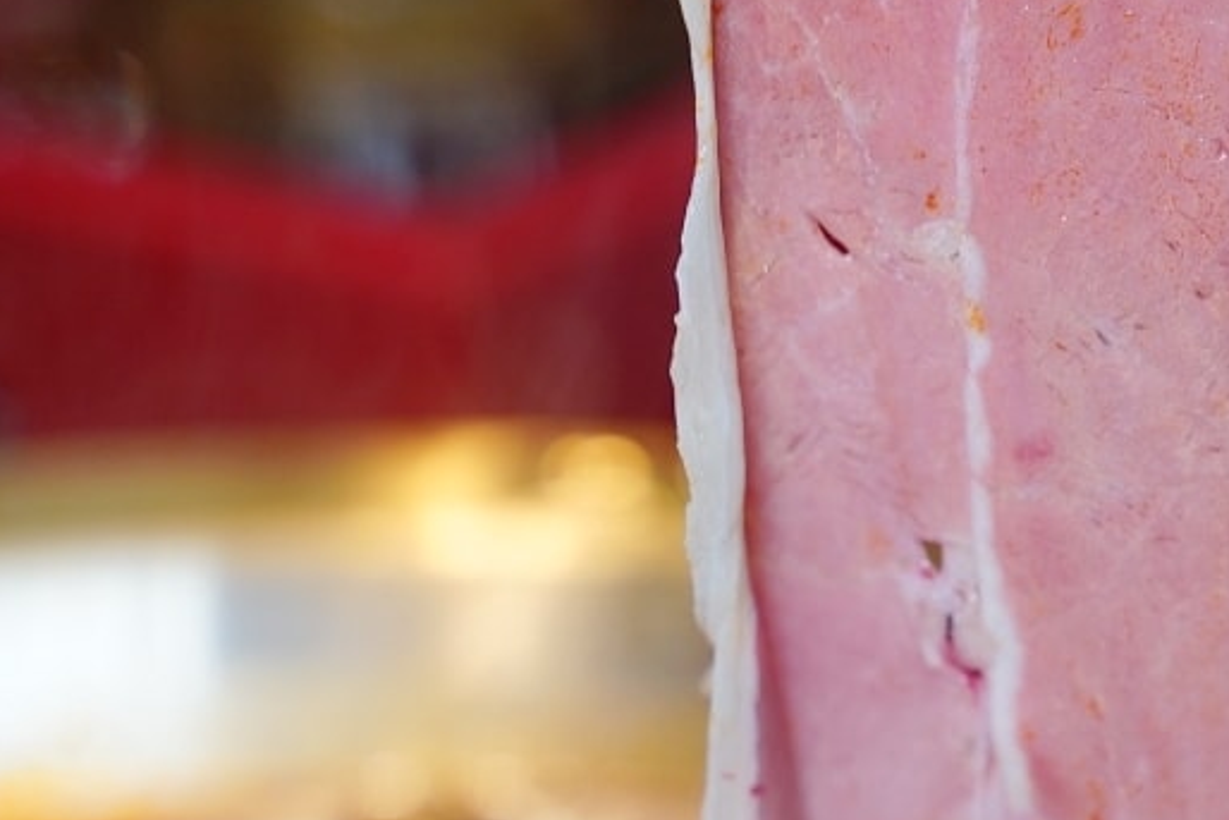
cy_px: 540
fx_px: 5976
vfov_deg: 7.8
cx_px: 1028
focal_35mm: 175
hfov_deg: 11.7
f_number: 4
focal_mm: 75
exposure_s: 1/80
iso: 400
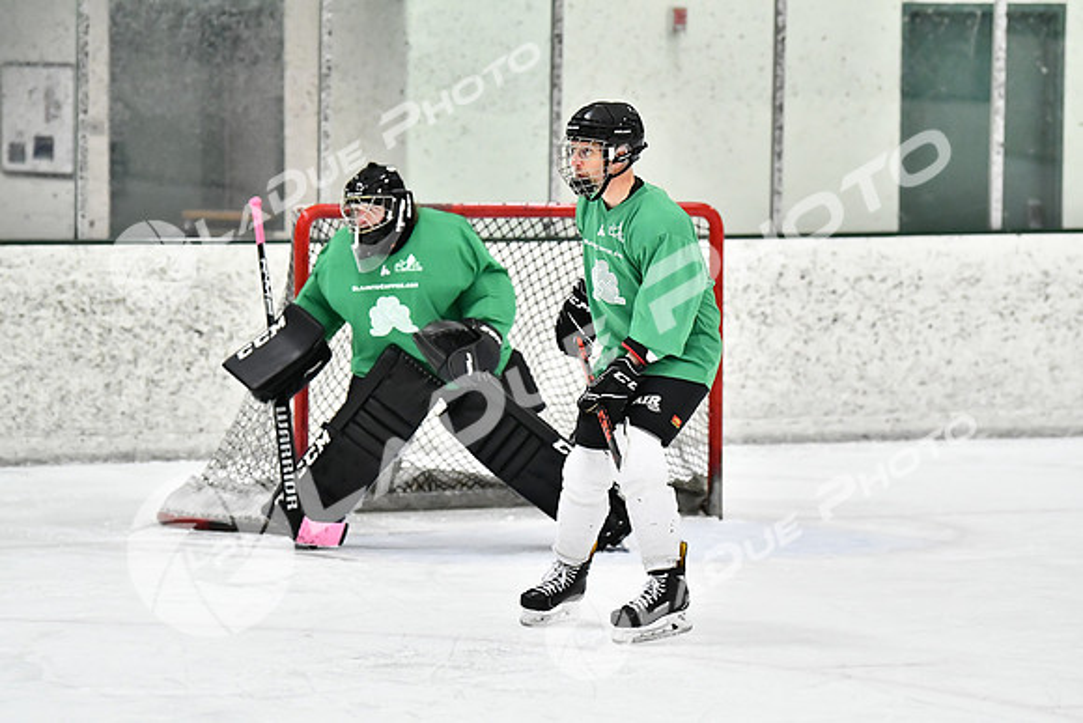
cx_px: 542
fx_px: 5867
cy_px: 362
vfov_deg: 7.0
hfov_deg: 10.5
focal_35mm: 195
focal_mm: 130
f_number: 2.8
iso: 5000
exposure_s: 1/1250
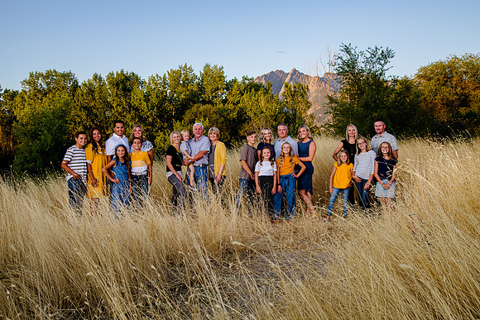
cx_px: 240
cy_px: 160
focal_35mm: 38
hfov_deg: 50.7
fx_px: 507
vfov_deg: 35.1
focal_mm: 38
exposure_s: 1/250
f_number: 10
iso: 800
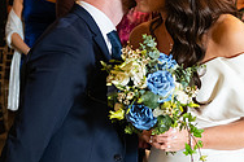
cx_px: 45
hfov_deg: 18.7
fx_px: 731
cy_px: 67
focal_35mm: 108
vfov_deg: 12.7
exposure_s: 1/160
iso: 1250
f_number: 3.5
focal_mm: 35
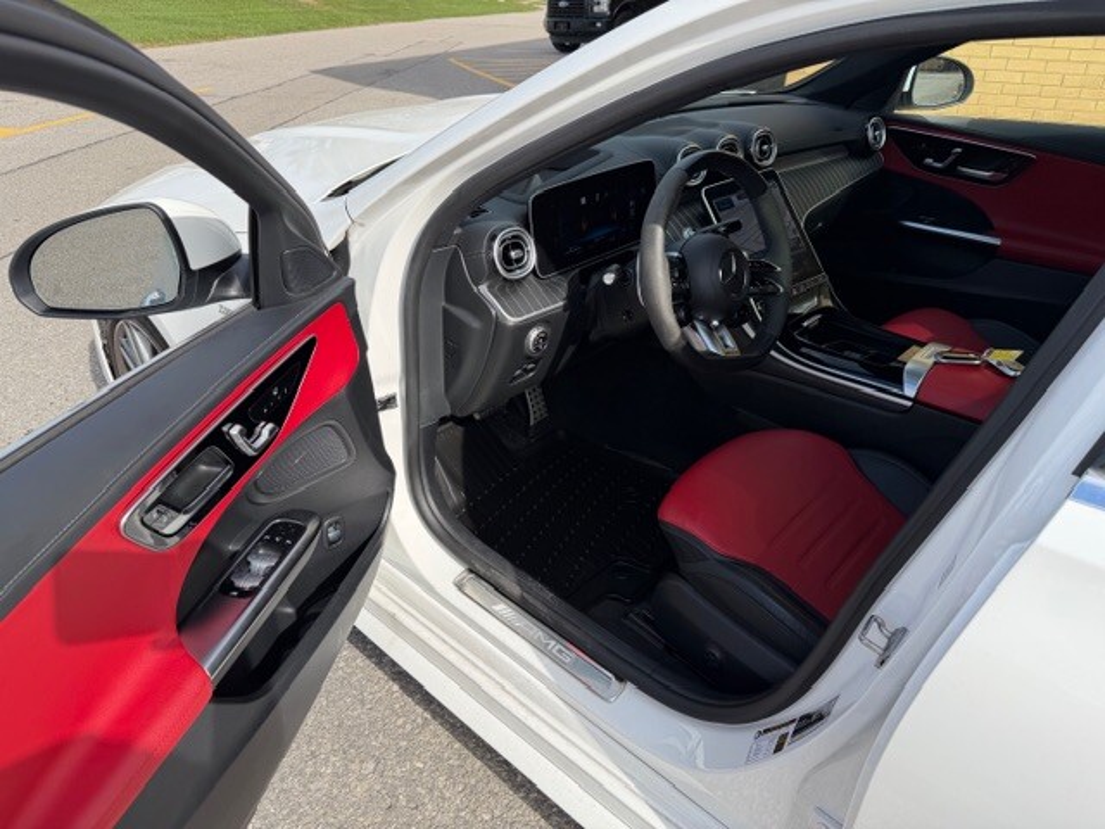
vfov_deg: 56.8
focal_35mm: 24
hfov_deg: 71.6
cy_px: 414
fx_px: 766
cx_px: 552
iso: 80
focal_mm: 6.76
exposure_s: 1/2801
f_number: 1.78
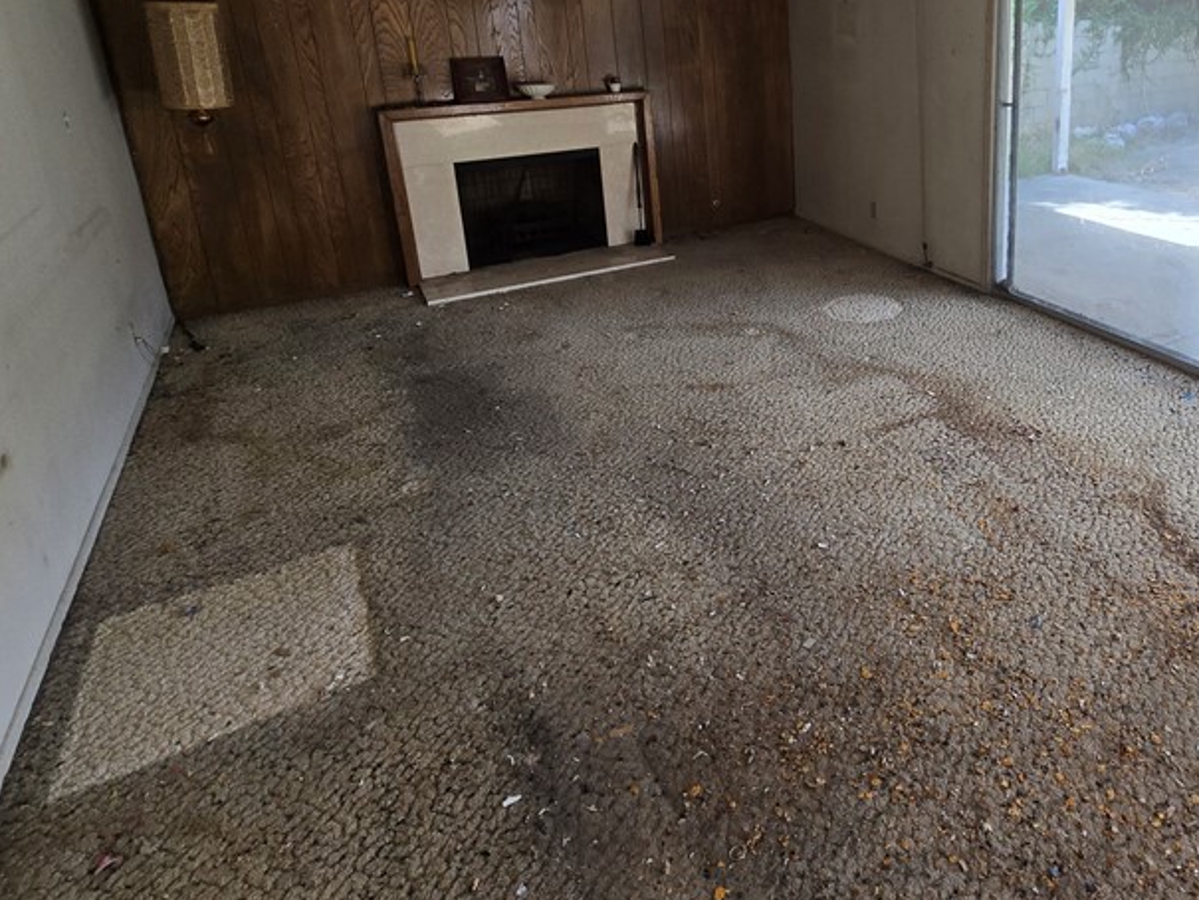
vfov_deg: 58.2
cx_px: 852
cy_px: 234
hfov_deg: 72.7
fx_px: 762
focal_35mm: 22
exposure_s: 1/120
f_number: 2.2
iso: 80
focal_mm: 2.2
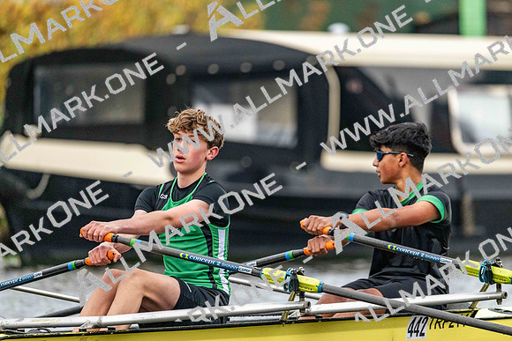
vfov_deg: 3.4
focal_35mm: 400
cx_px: 256
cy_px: 170
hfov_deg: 5.2
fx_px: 5690
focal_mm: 400
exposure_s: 1/2000
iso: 6400
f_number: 4.5
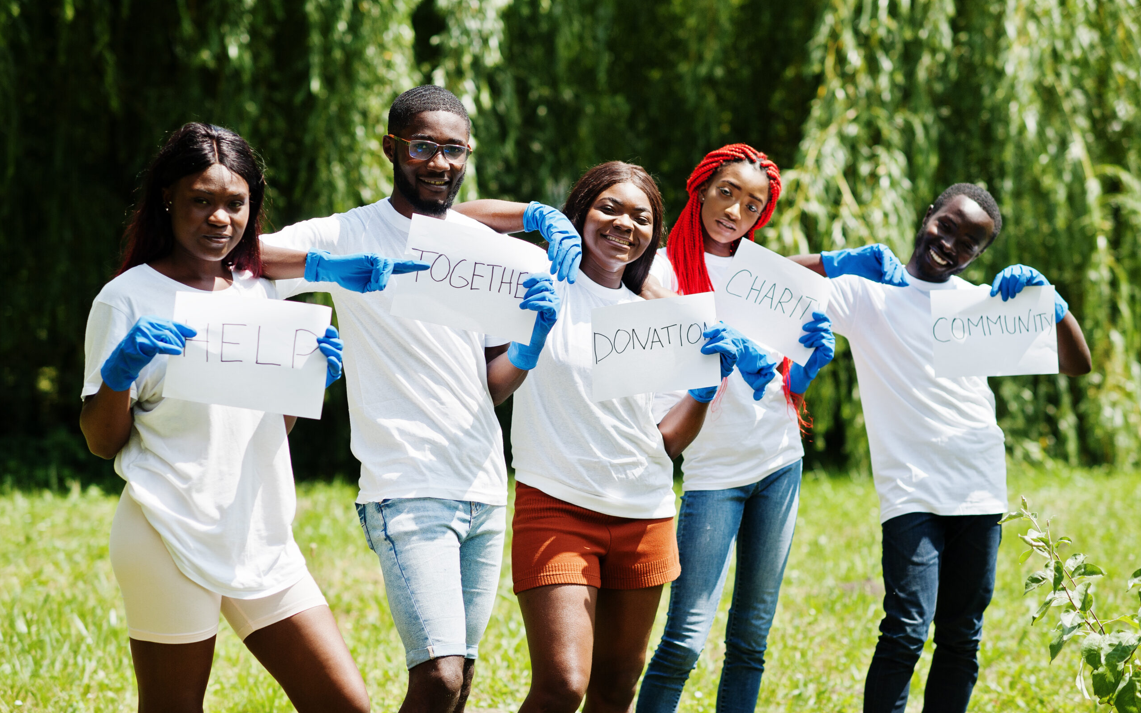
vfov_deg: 15.0
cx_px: 569
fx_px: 2705
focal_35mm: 87
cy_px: 365
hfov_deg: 23.8
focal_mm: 85
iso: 200
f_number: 2.8
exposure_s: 1/5000
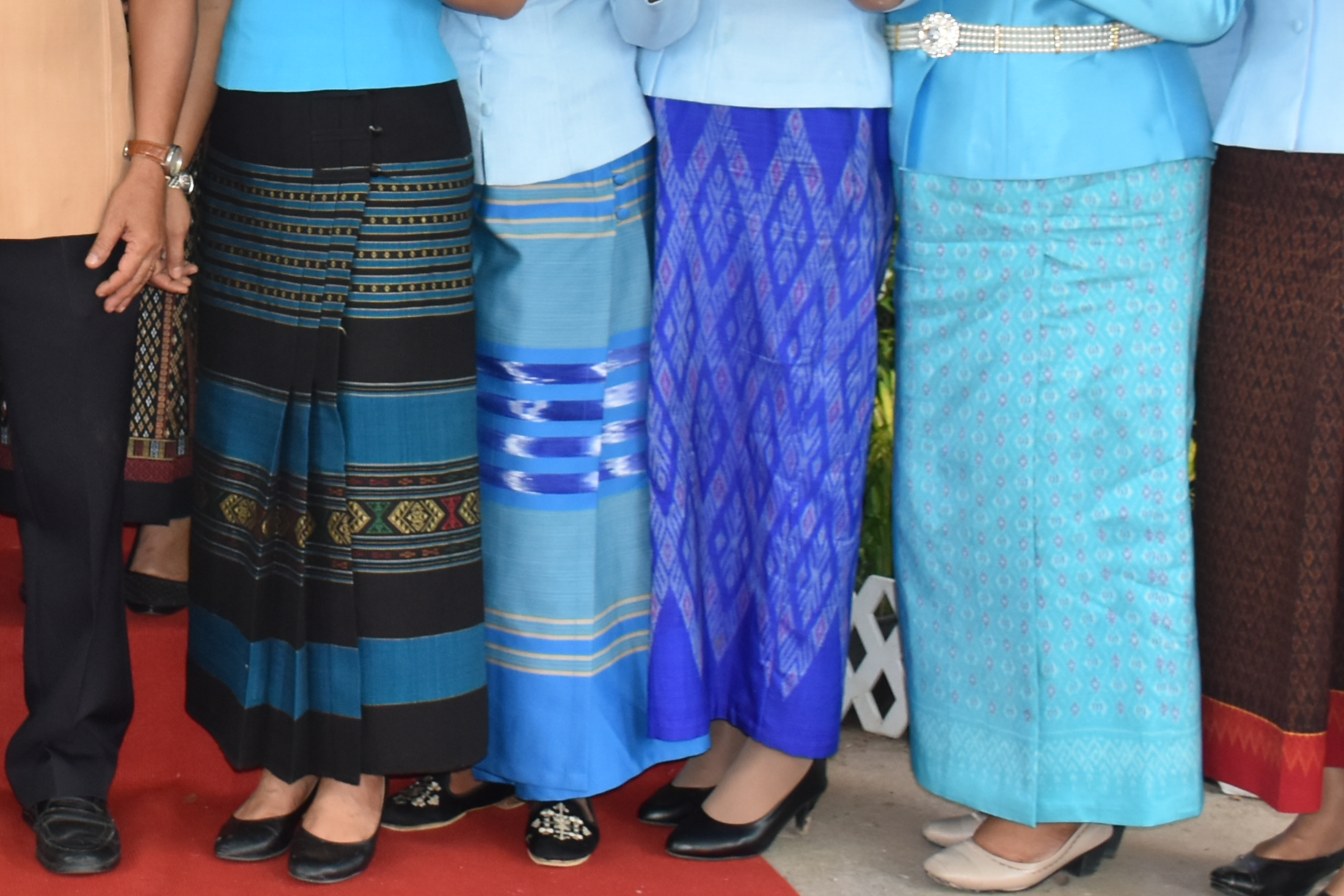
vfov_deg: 14.8
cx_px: 60
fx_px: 3360
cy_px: -134
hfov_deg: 21.9
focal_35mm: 90
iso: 450
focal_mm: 22
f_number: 5.6
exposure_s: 1/125
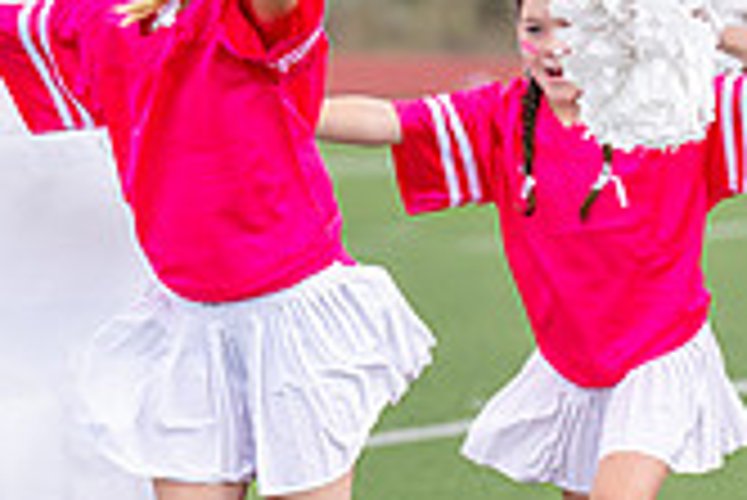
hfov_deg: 4.2
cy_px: 293
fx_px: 10280
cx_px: 860
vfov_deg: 2.8
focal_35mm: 495
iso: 320
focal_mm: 129
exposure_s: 1/1600
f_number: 2.8
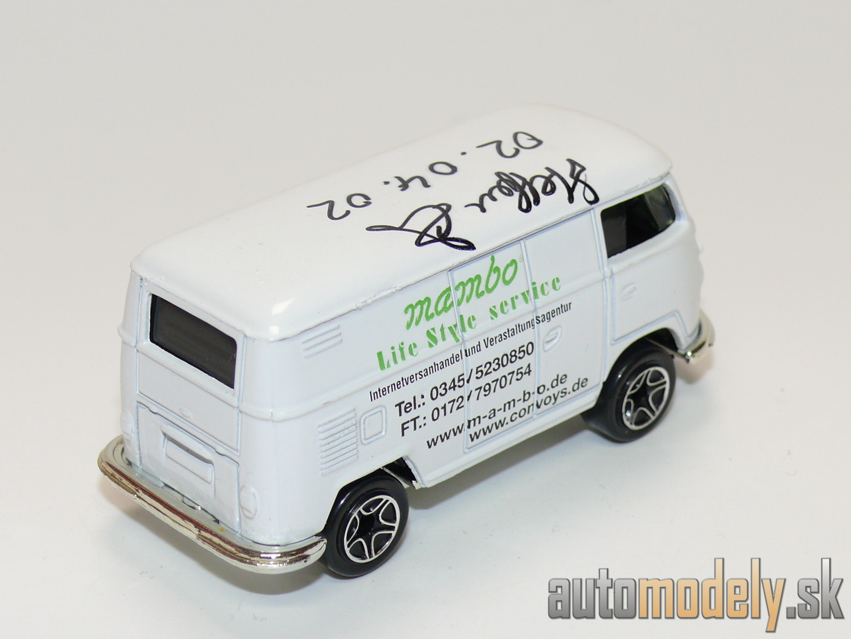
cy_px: 320
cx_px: 426
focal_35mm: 102
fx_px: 2508
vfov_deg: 14.5
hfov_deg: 19.3
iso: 100
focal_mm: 13.3
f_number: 4
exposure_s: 1/30
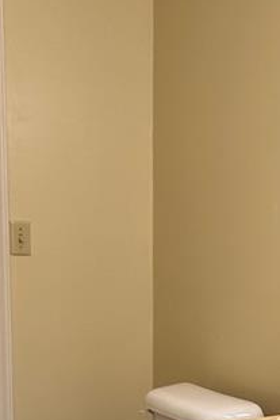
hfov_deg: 19.7
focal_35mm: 67
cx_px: 288
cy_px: 364
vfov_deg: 29.1
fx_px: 781
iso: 80
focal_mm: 5.7
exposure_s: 1/60
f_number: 1.5
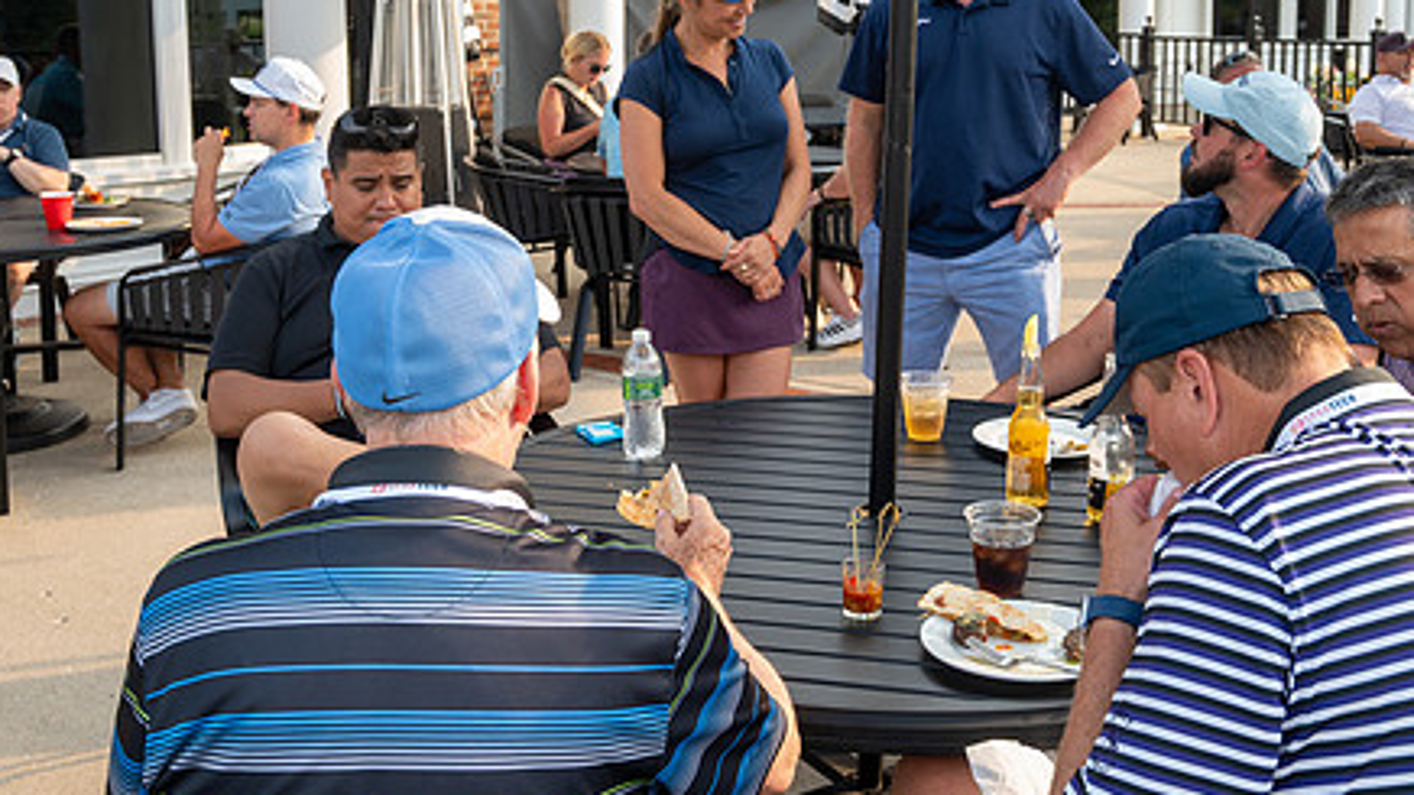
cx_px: 765
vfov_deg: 26.8
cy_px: 222
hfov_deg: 46.4
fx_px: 1649
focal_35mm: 44
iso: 250
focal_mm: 31.5
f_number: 6.3
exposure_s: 1/125
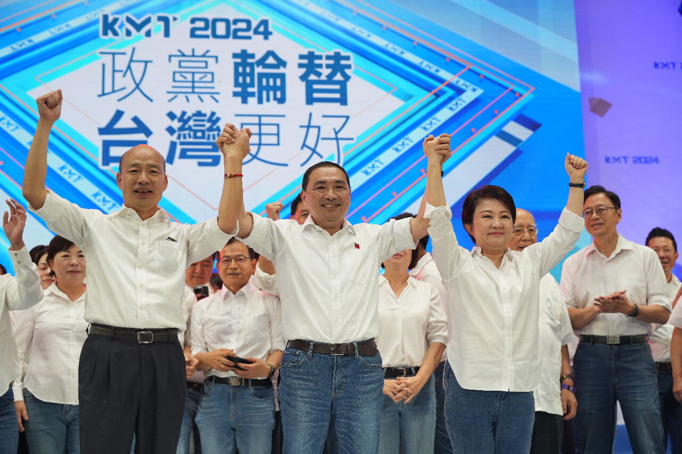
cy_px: 227
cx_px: 341
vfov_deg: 26.0
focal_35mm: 52
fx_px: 985
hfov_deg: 38.2
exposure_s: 1/250
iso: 640
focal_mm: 52
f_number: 3.5
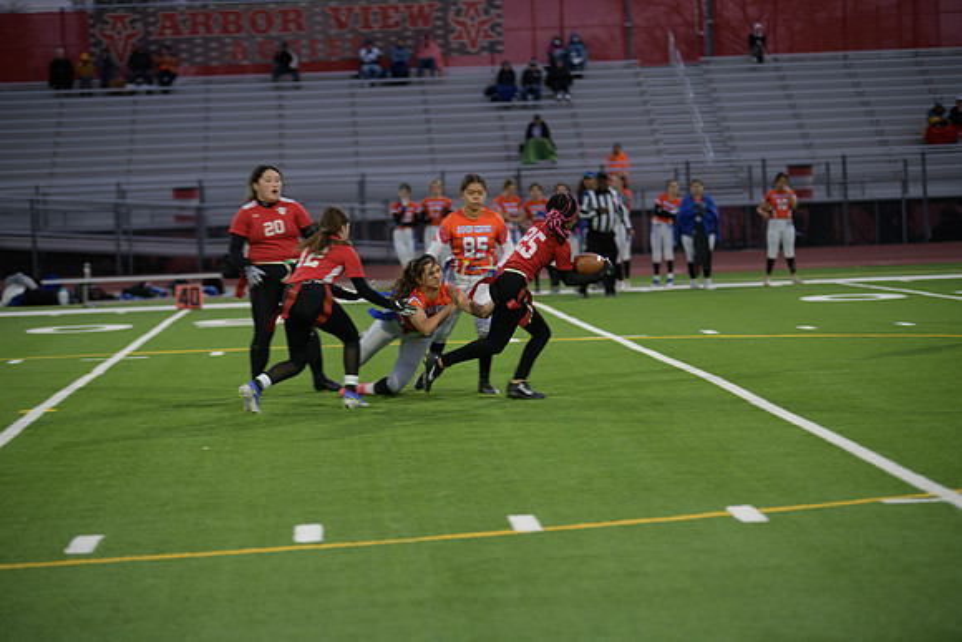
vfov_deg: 11.2
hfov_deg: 16.8
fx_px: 3261
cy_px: 321
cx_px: 481
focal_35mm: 122
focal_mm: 122
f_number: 2.8
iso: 450
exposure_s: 1/200
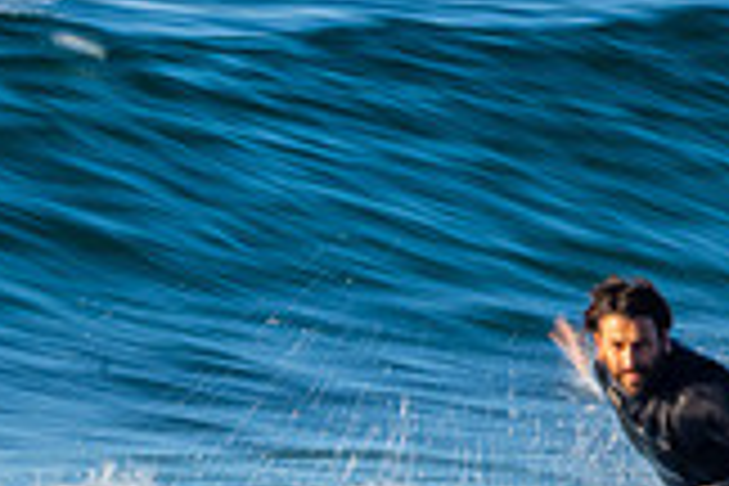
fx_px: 54529
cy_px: 628
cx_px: 194
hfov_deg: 0.8
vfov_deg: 0.5
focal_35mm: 2693
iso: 100
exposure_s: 1/15
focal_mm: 500
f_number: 22
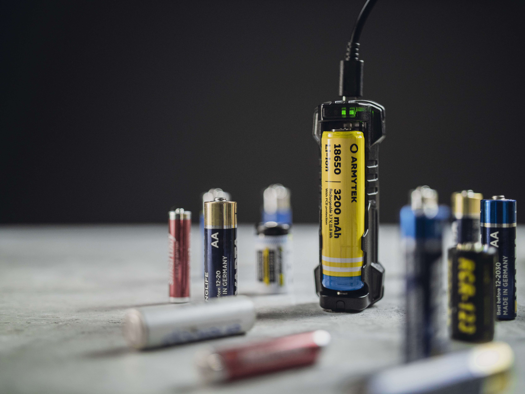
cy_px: 197
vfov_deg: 29.1
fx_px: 758
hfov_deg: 38.2
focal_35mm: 50
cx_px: 262
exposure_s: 1/320
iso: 400
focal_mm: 25
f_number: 1.3
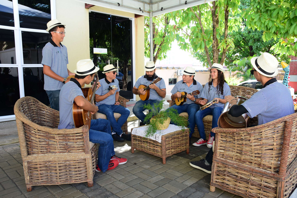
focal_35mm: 28
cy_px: 99
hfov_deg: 64.6
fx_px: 235
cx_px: 148
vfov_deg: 45.7
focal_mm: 19
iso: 400
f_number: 5
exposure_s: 1/160
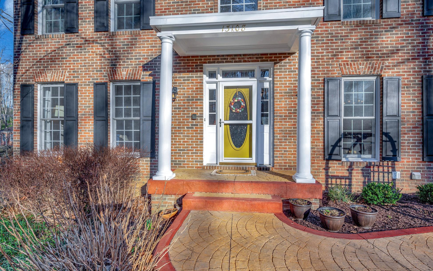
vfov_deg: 66.4
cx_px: 224
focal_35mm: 18
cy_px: 139
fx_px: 207
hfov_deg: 92.6
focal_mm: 16.5
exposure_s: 1/400
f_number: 7.1
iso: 100
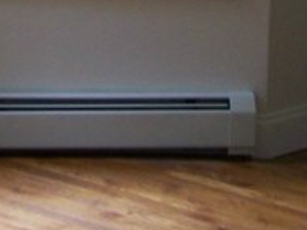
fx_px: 1836
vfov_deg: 7.0
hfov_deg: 9.5
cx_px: 5
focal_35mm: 207
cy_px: -181
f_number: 2.8
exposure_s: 1/30
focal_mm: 6.3
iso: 80
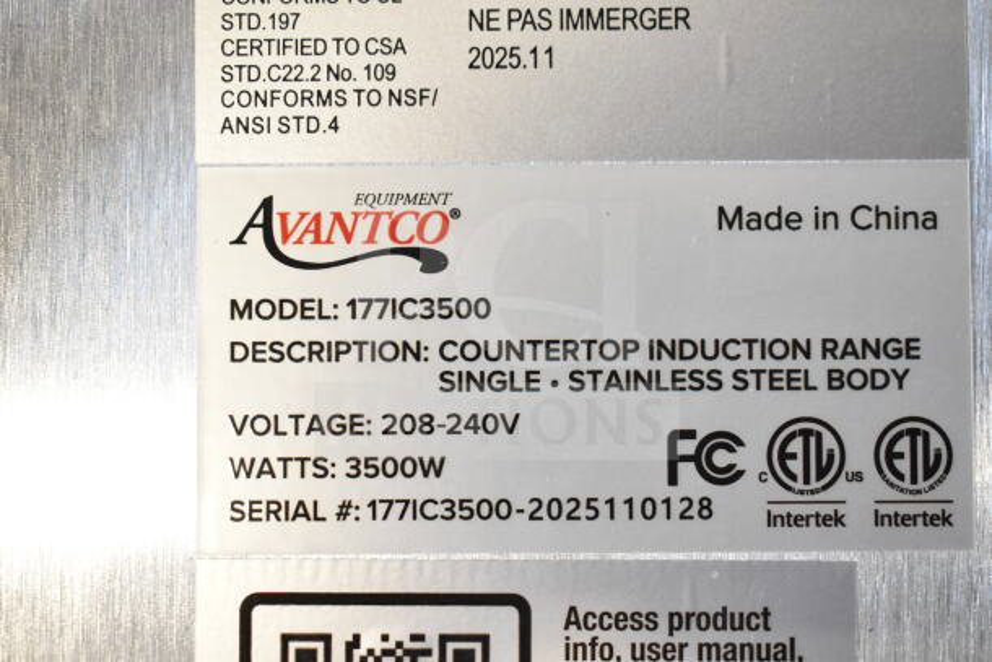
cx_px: 496
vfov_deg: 22.6
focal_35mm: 60
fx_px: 1654
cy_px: 331
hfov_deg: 33.4
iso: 1800
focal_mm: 40
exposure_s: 1/60
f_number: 5
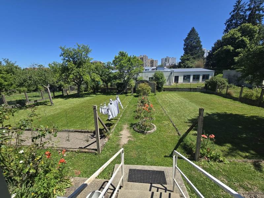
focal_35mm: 13
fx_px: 99
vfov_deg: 89.9
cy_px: 99
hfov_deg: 106.2
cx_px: 132
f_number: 2.2
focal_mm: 2.2
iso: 50
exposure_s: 1/2094
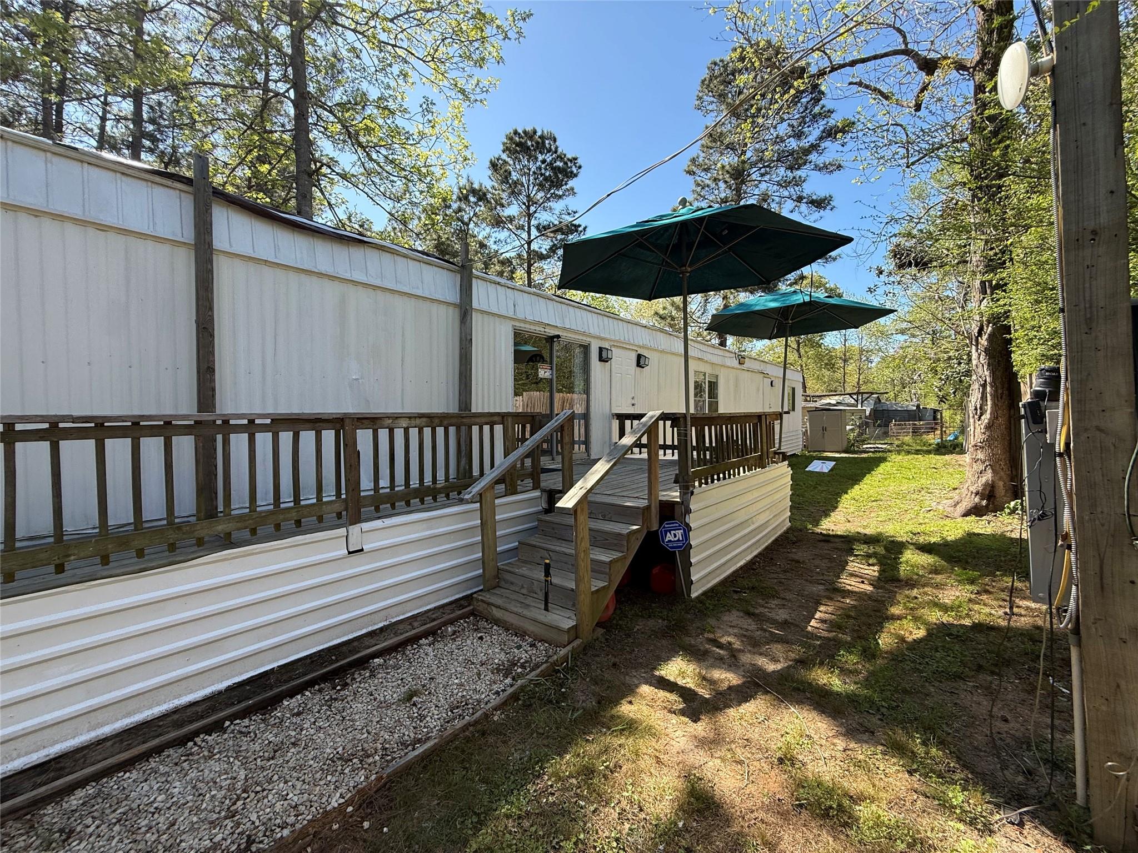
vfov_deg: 85.7
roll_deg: -0.5
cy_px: 426
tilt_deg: +0.2
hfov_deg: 102.1
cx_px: 569
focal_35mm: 14
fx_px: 460
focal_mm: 2.22
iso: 64
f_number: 2.2
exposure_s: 1/564
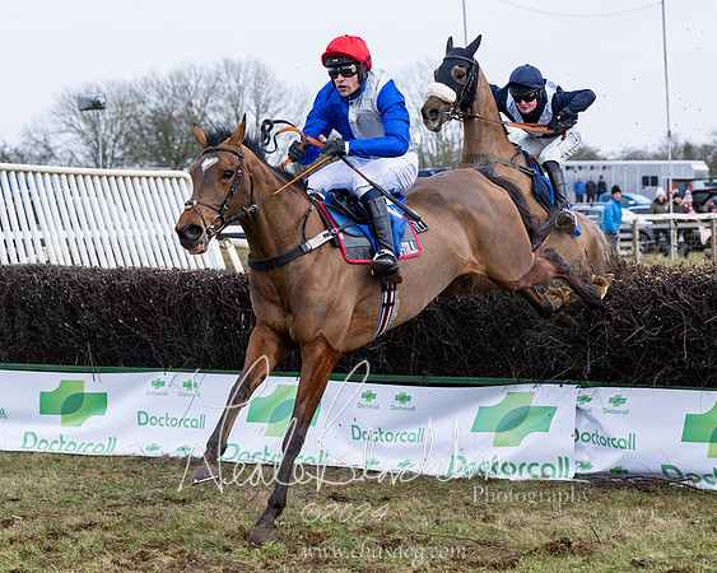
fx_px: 2804
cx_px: 305
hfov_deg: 14.6
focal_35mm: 132
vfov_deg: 11.7
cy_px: 278
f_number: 4
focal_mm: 70
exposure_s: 1/1250
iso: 800
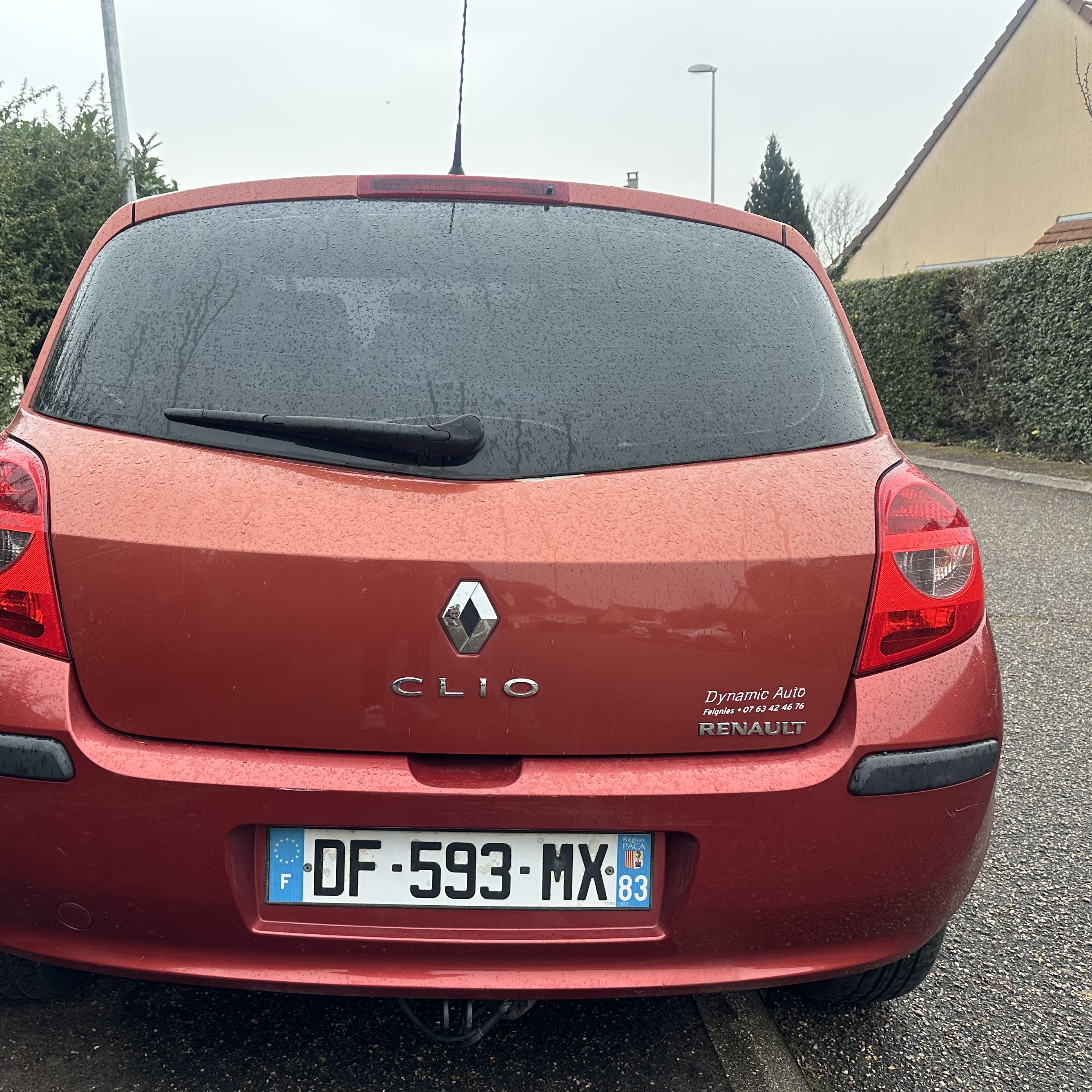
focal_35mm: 32
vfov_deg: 51.0
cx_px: 420
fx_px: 1142
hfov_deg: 50.7
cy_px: 594
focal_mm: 6.86
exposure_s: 1/172
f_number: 1.78
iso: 100
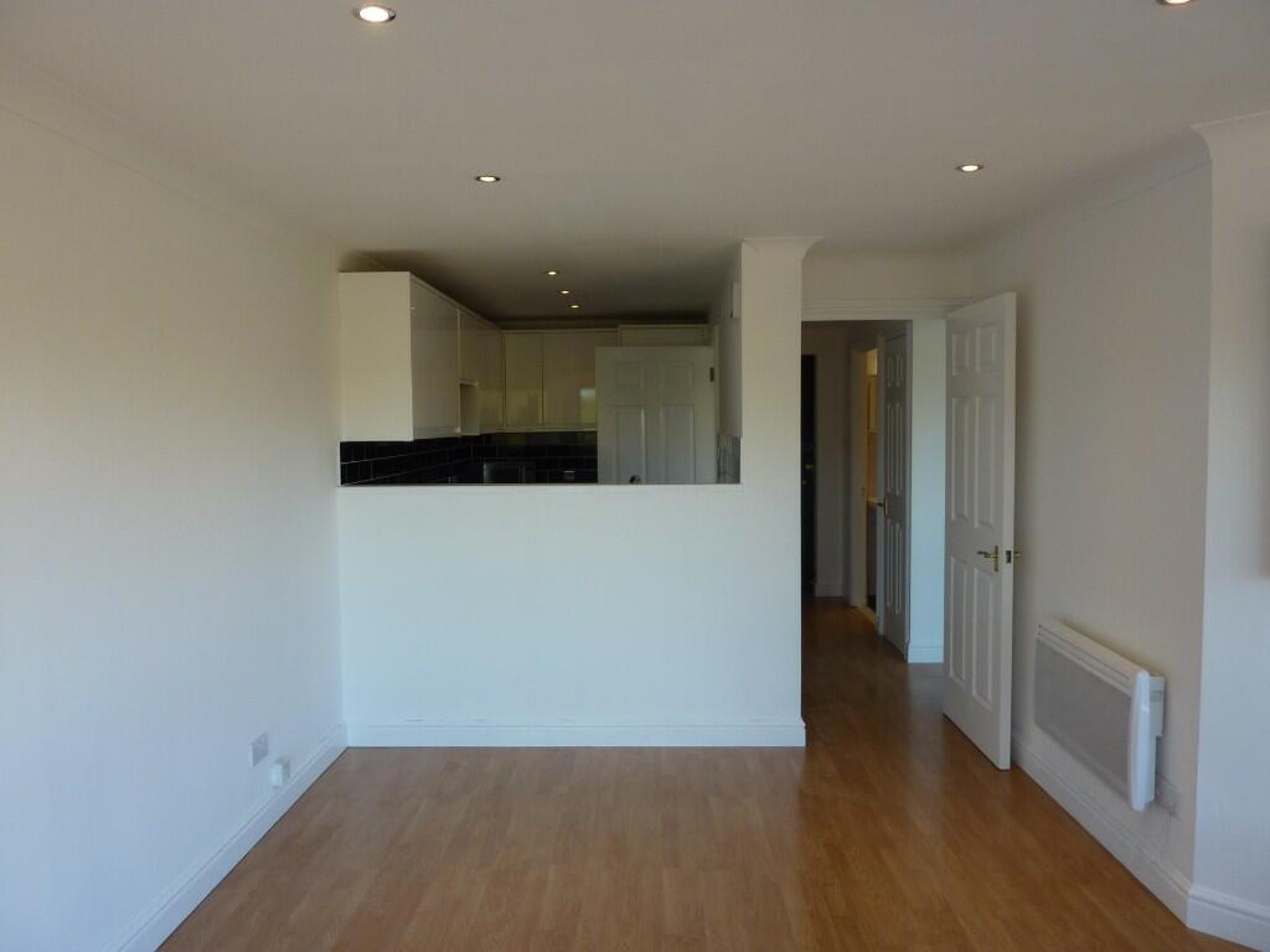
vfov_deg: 54.9
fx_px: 917
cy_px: 476
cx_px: 635
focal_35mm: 25
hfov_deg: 69.4
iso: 80
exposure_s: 1/50
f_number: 3.3
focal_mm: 4.1
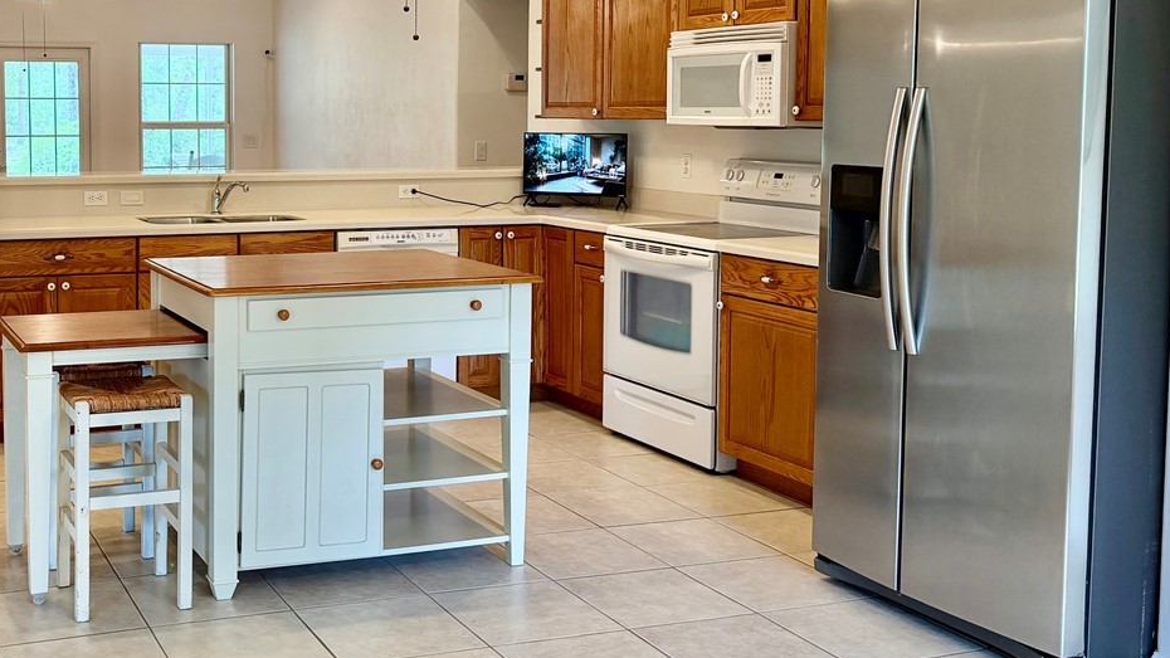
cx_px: 297
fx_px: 1396
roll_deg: +0.7
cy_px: 201
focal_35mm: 45
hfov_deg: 44.0
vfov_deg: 26.3
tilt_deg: -4.5
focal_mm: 6.76
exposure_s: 1/120
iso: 200
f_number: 1.78
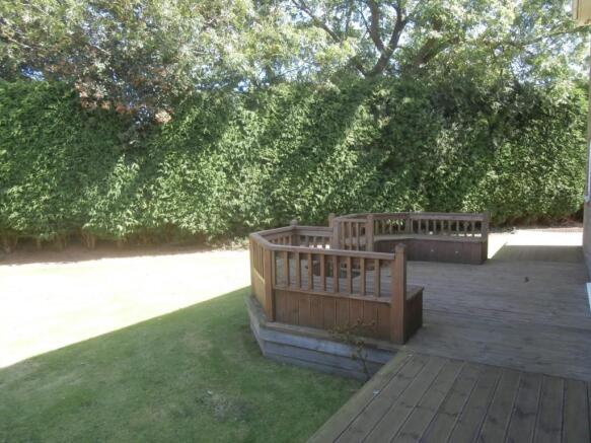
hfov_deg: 60.0
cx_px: 296
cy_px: 222
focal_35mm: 30
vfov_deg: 46.8
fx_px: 512
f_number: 3.5
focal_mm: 5.36
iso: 100
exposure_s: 1/100
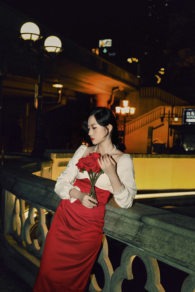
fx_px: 374
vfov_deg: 42.7
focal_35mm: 46
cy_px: 146
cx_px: 98
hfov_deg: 29.2
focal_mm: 46
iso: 2500
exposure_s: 1/100
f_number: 4
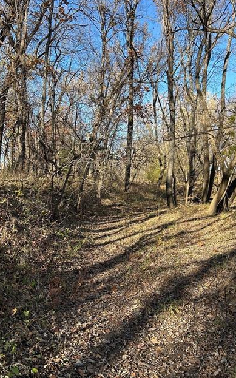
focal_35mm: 34
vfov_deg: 56.7
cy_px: 198
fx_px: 350
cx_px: 110
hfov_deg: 37.2
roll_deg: +0.0
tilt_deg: -3.0
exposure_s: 1/909
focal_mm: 5.7
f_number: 1.5
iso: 50
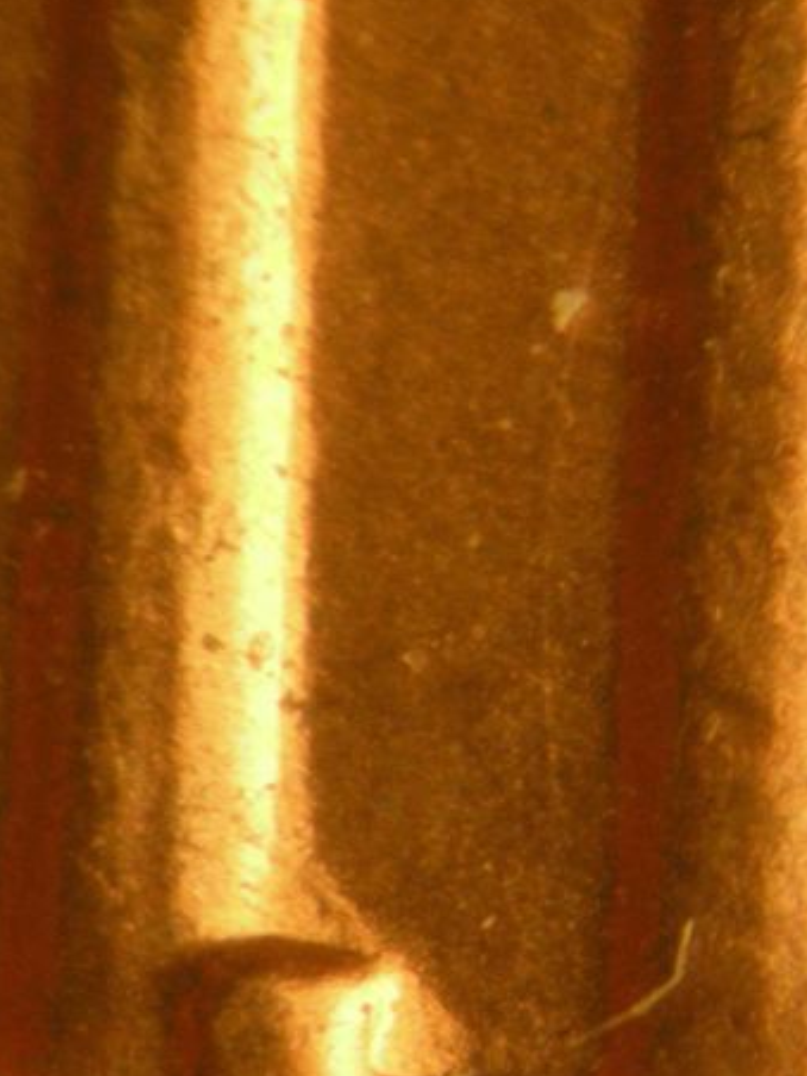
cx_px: 317
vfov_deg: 13.5
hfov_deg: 10.2
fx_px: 4538
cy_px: 593
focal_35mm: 146
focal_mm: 21.5
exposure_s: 1/19.6
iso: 400
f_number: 4.7
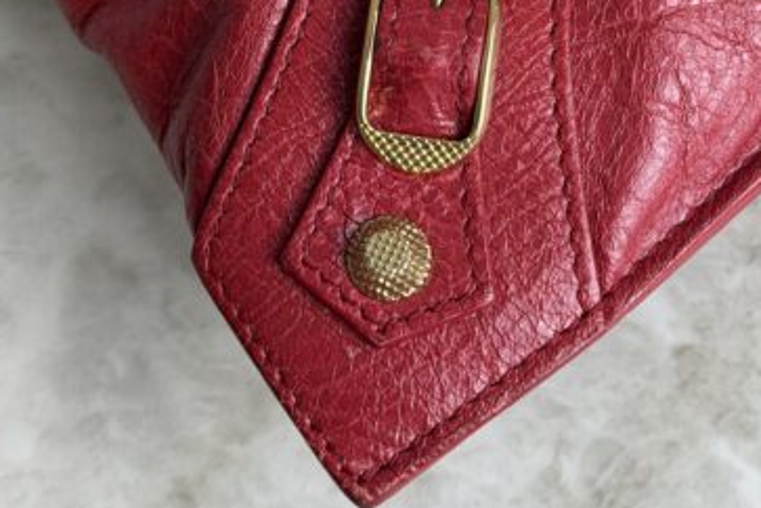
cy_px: -82
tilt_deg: -61.0
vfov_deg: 12.2
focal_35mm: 110
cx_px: 436
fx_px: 2325
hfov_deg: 18.6
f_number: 1.78
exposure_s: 1/120
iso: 80
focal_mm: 6.76
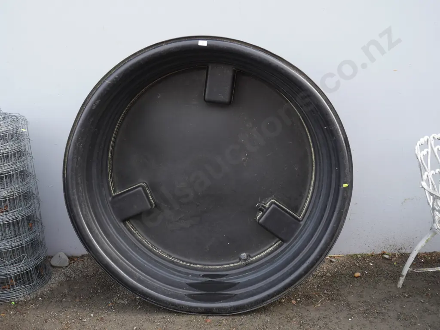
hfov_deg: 46.8
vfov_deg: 36.0
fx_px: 509
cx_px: 220
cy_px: 165
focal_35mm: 40
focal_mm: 20
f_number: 5
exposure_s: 1/125
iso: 200
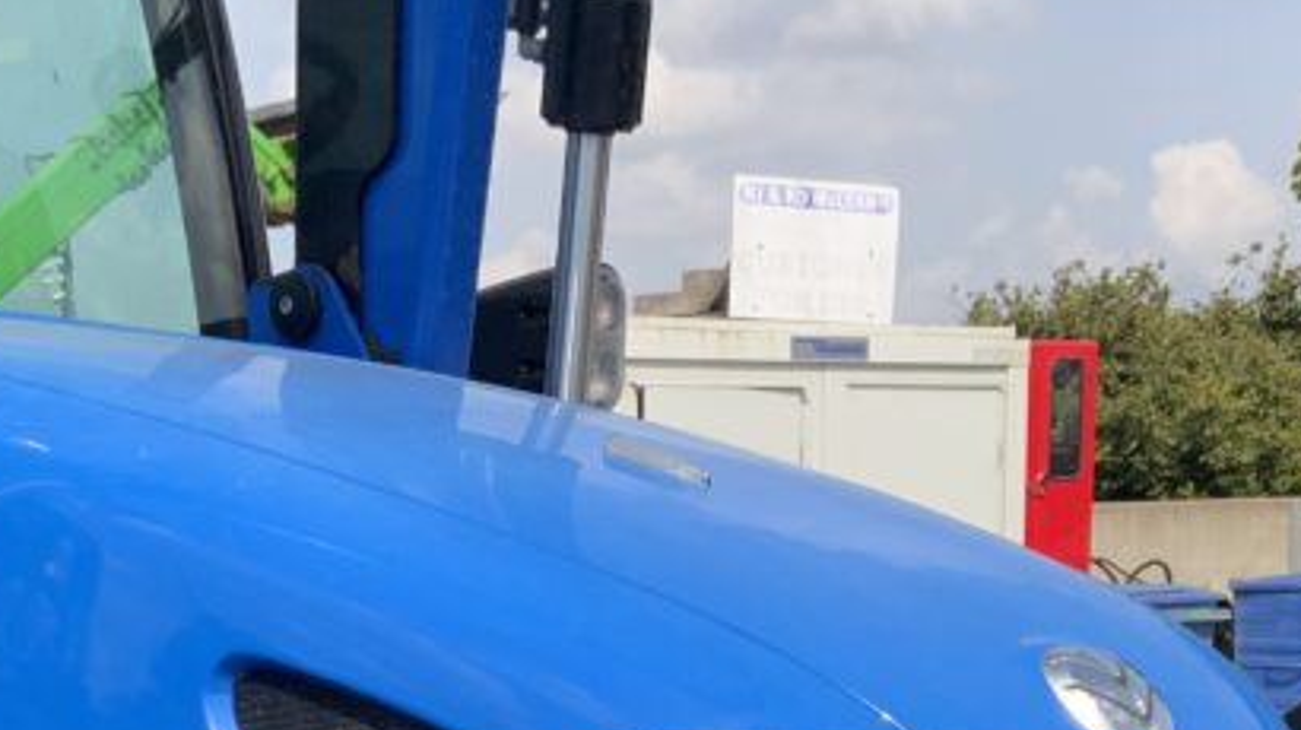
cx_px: 511
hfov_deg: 26.8
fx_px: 2724
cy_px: 1028
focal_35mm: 79
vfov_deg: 14.4
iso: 16
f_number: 1.8
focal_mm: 3
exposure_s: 1/1279
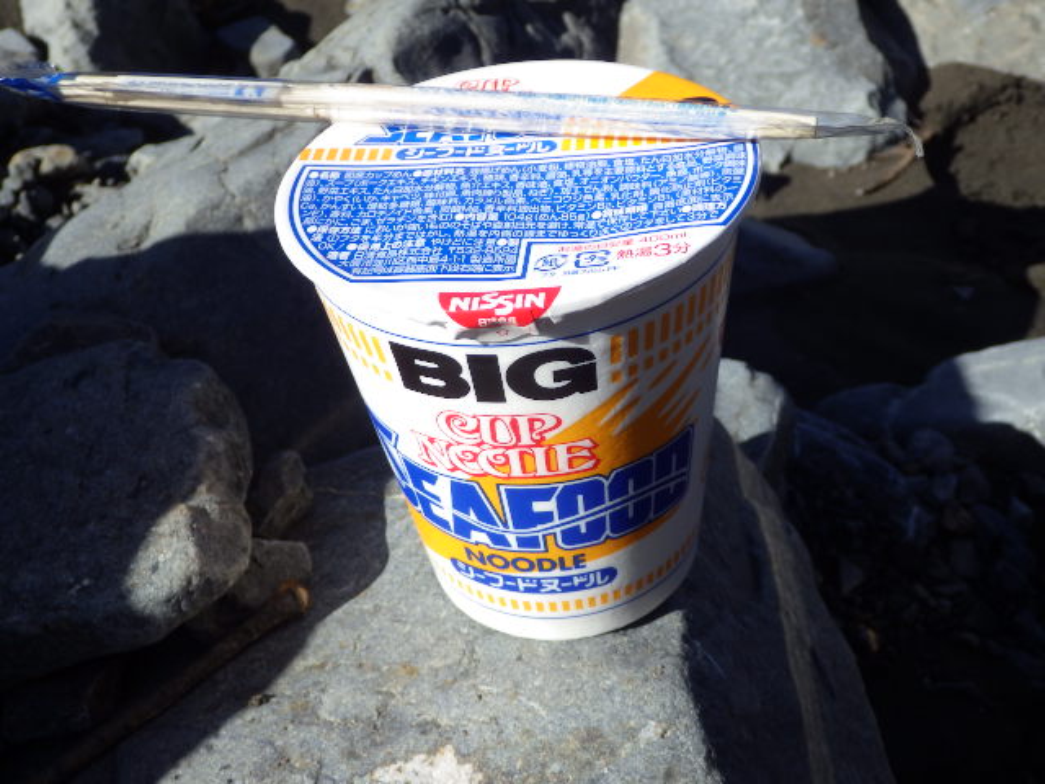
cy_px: 392
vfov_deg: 35.1
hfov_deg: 45.8
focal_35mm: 41
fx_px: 1238
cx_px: 522
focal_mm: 7.3
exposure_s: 1/1000
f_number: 3.8
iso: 125
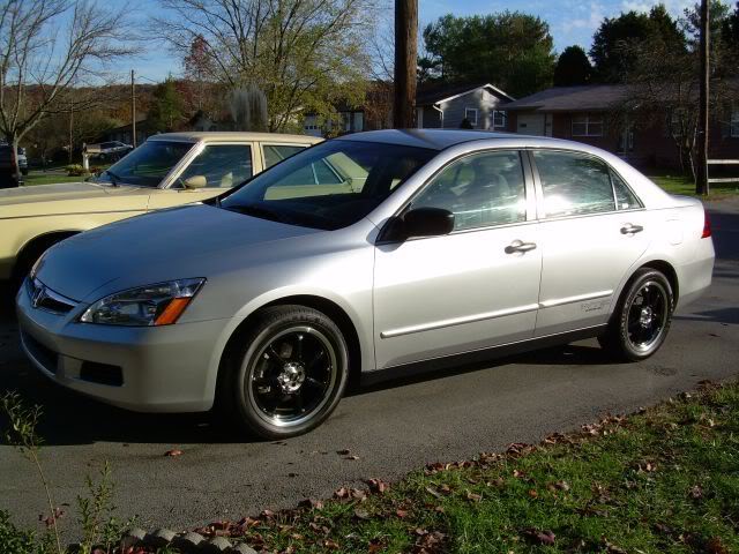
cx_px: 370
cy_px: 277
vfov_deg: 37.7
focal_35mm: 38
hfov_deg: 49.0
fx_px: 811
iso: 50
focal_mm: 6.3
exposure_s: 1/500
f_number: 4.6
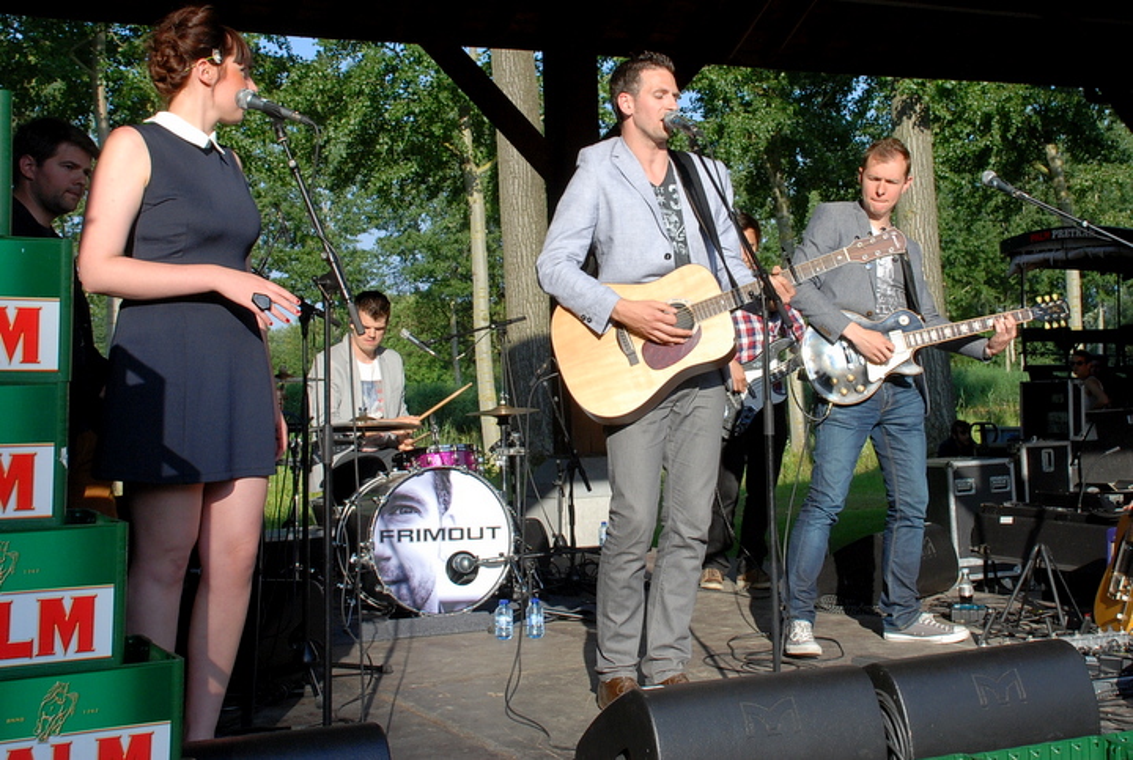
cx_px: 566
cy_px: 380
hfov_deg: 42.3
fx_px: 1466
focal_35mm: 46
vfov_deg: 29.1
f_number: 9
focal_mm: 31
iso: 320
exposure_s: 1/320
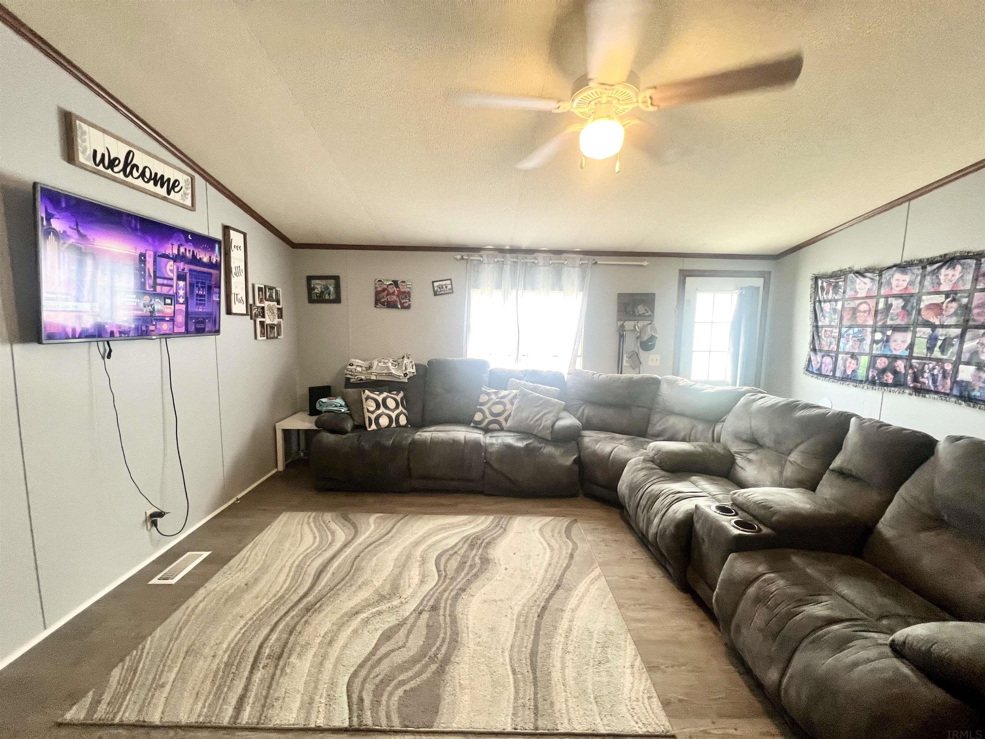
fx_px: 370
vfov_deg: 89.9
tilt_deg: -6.1
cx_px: 492
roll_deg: -1.0
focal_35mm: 13
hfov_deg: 106.2
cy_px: 370
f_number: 1.8
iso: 200
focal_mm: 1.57
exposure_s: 1/60
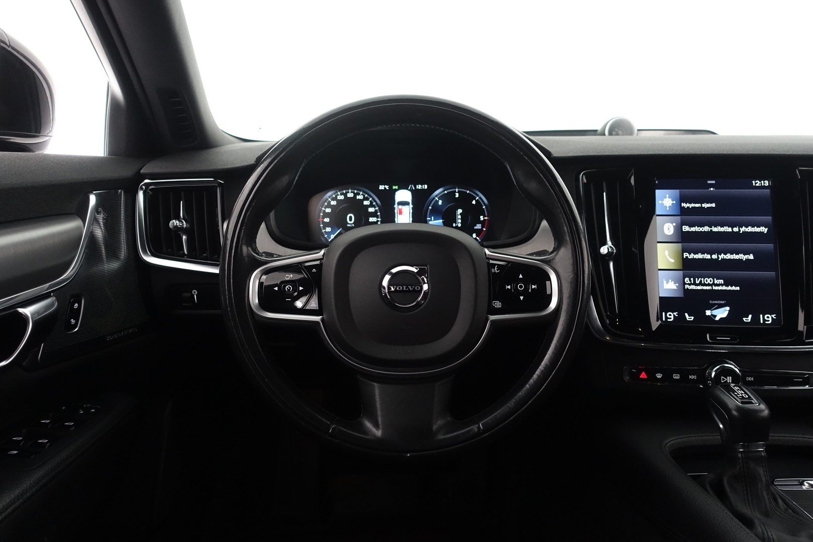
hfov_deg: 73.7
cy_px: 271
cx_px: 406
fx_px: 542
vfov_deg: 53.1
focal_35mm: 24
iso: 1000
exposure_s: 1/30
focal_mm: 8.8
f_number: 2.5
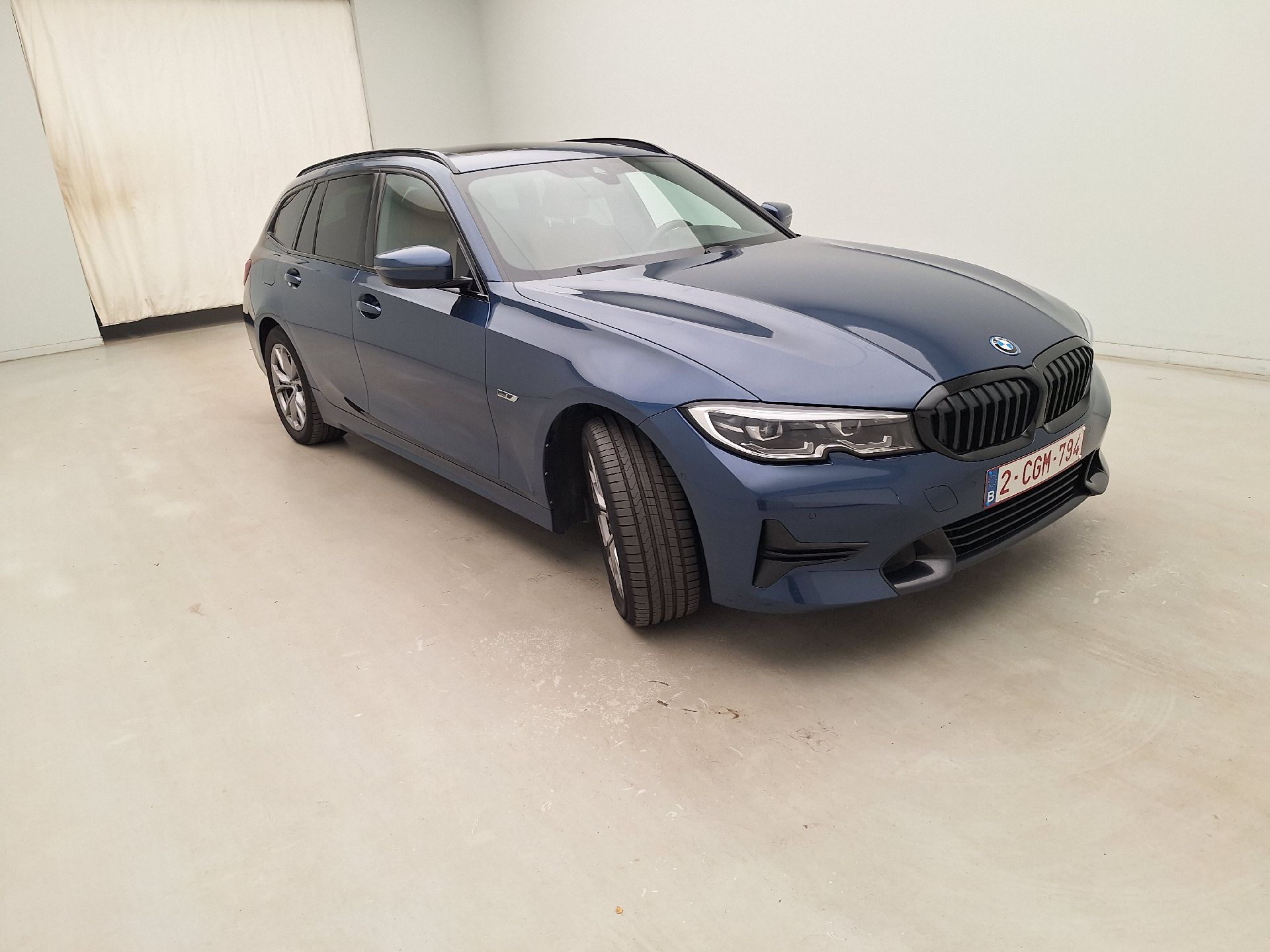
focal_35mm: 23
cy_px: 476
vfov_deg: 58.9
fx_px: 844
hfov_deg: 73.9
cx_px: 635
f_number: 1.8
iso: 50
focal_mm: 5.54
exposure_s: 1/100
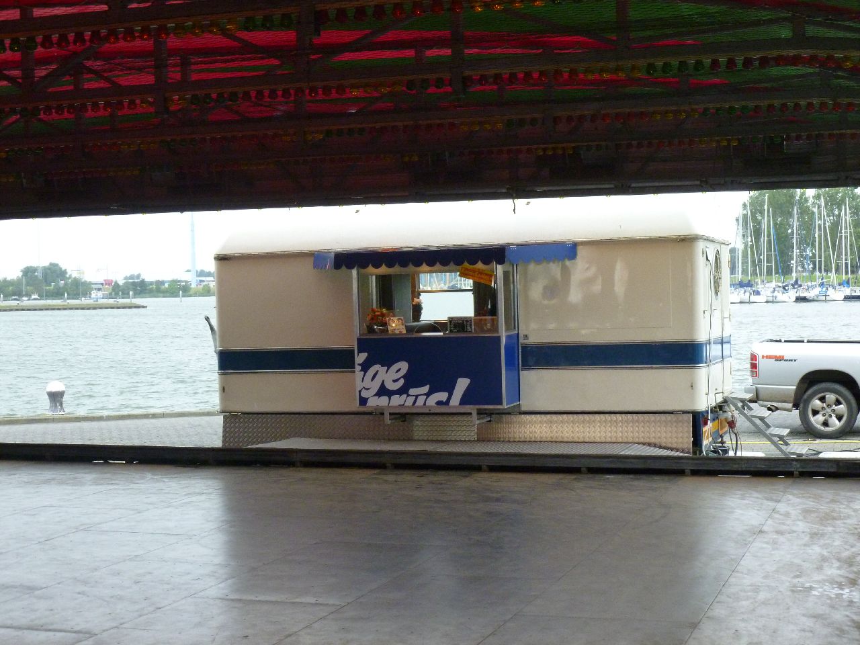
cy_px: 322
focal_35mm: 57
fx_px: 1416
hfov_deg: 33.8
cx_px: 430
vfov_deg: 25.7
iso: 400
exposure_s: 1/60
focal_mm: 10.2
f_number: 4
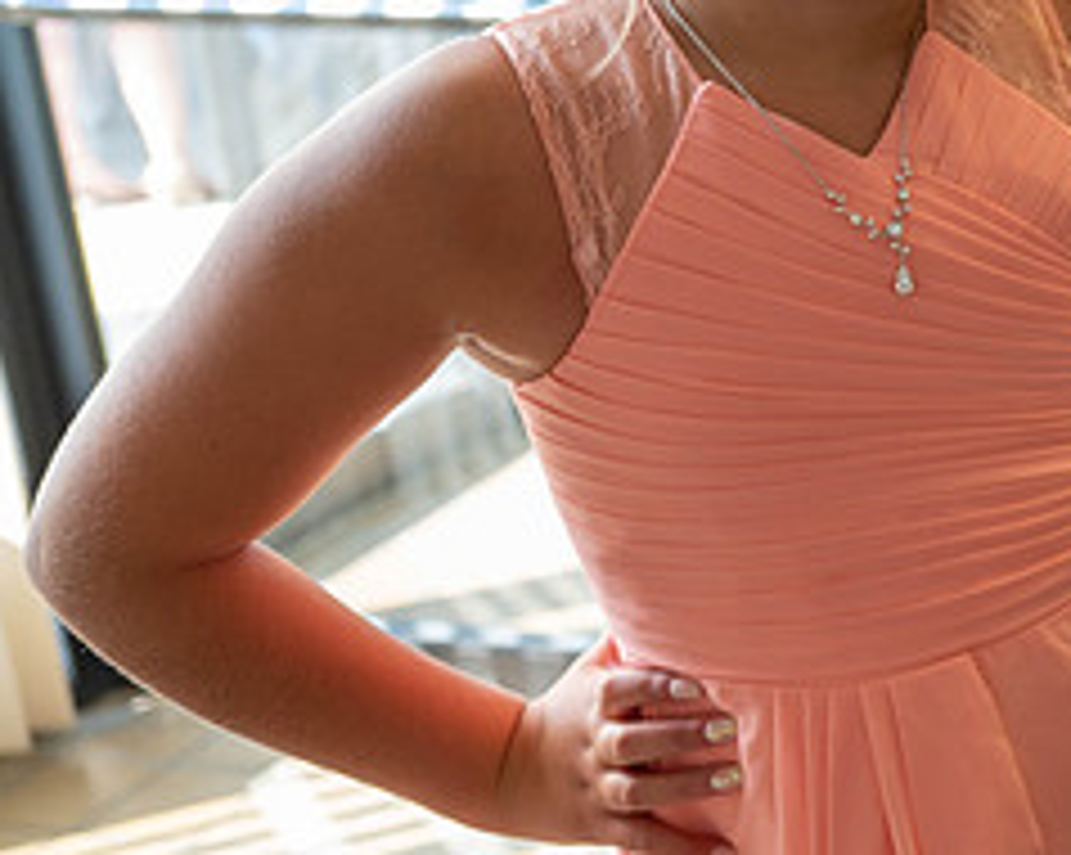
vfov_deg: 23.7
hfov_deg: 24.5
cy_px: 252
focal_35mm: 64
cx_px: 1505
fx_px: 2027
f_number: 2.8
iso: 500
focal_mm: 24
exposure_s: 1/125
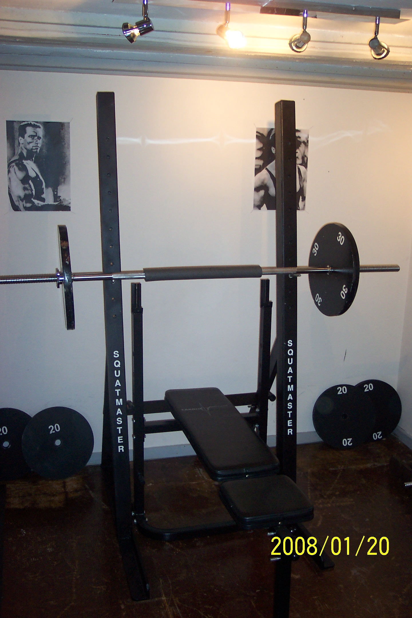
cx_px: 206
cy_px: 309
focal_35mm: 38
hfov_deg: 35.1
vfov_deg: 50.7
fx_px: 652
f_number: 2.8
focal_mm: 8
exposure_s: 1/30
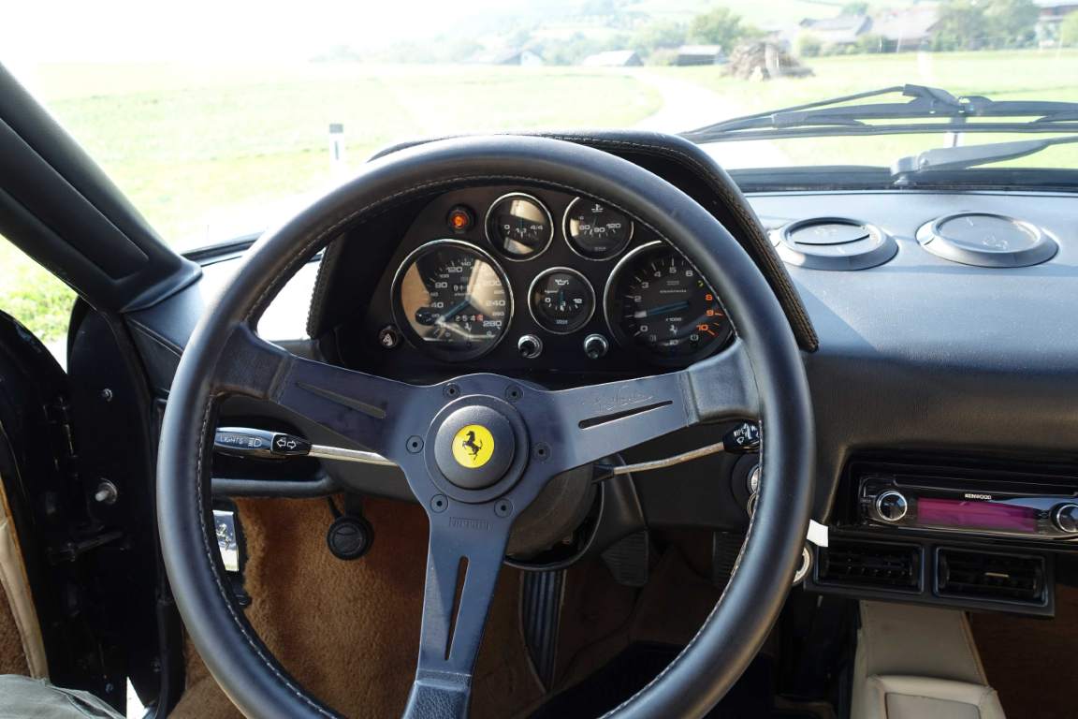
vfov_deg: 45.0
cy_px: 360
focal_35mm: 29
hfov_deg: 63.7
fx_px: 868
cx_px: 539
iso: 125
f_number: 4
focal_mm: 10.6
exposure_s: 1/100
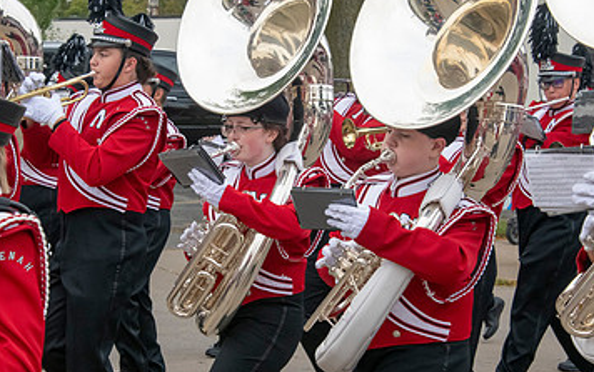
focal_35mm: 141
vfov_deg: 9.3
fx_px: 2284
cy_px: 206
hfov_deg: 14.8
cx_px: 254
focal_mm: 85
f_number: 11
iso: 3200
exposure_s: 1/400
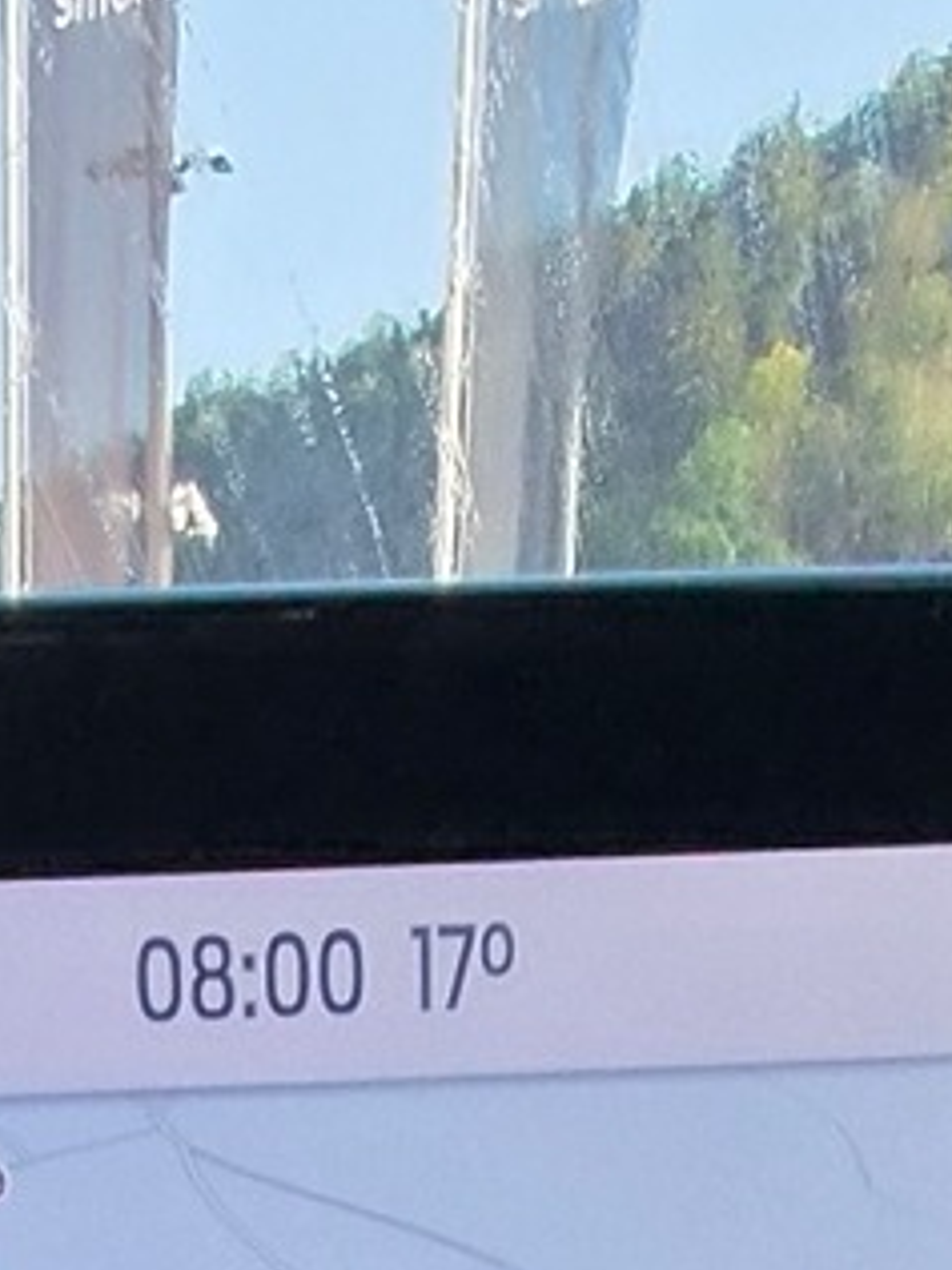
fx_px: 3044
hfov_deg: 17.6
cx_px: 173
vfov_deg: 11.9
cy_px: 3718
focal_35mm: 83
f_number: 2.2
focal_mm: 2.2
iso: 100
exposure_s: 1/998
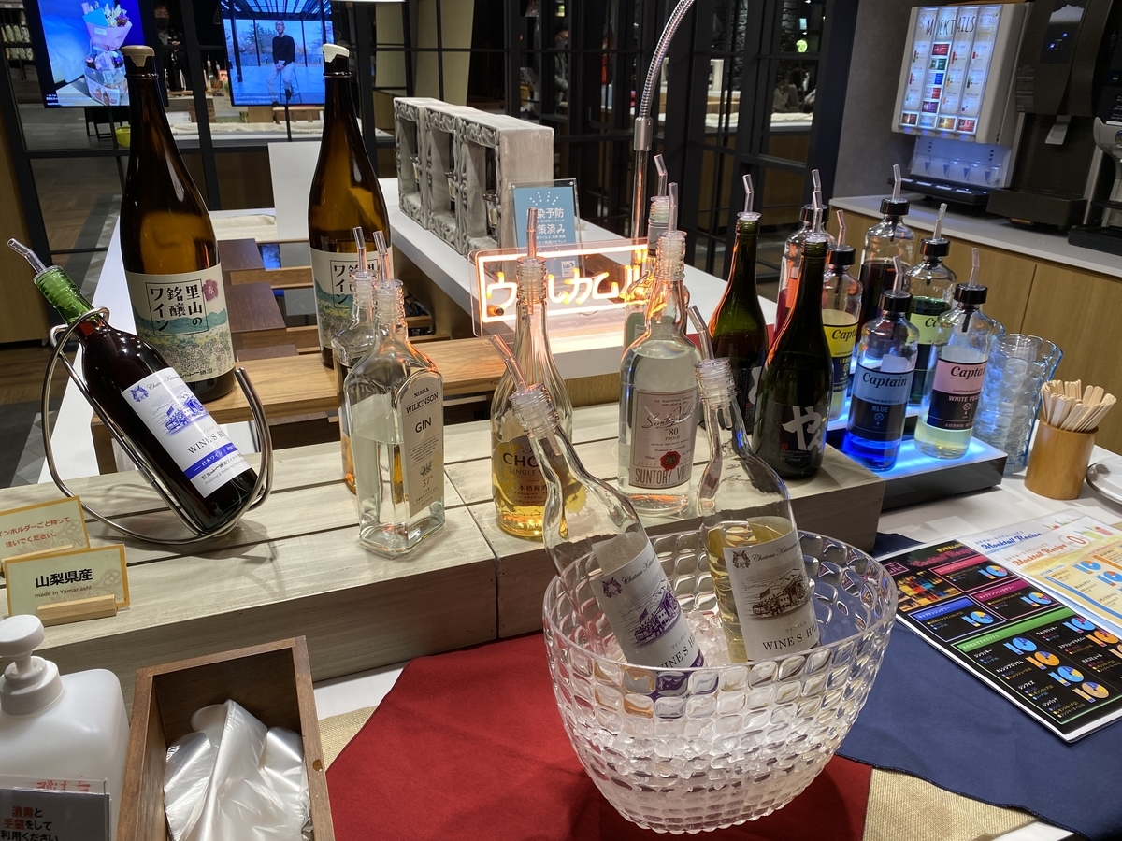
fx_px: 843
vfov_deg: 53.1
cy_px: 420
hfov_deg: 67.3
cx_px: 561
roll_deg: -1.8
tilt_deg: -24.1
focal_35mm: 26
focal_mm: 4.25
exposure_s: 1/100
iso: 80
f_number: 1.8
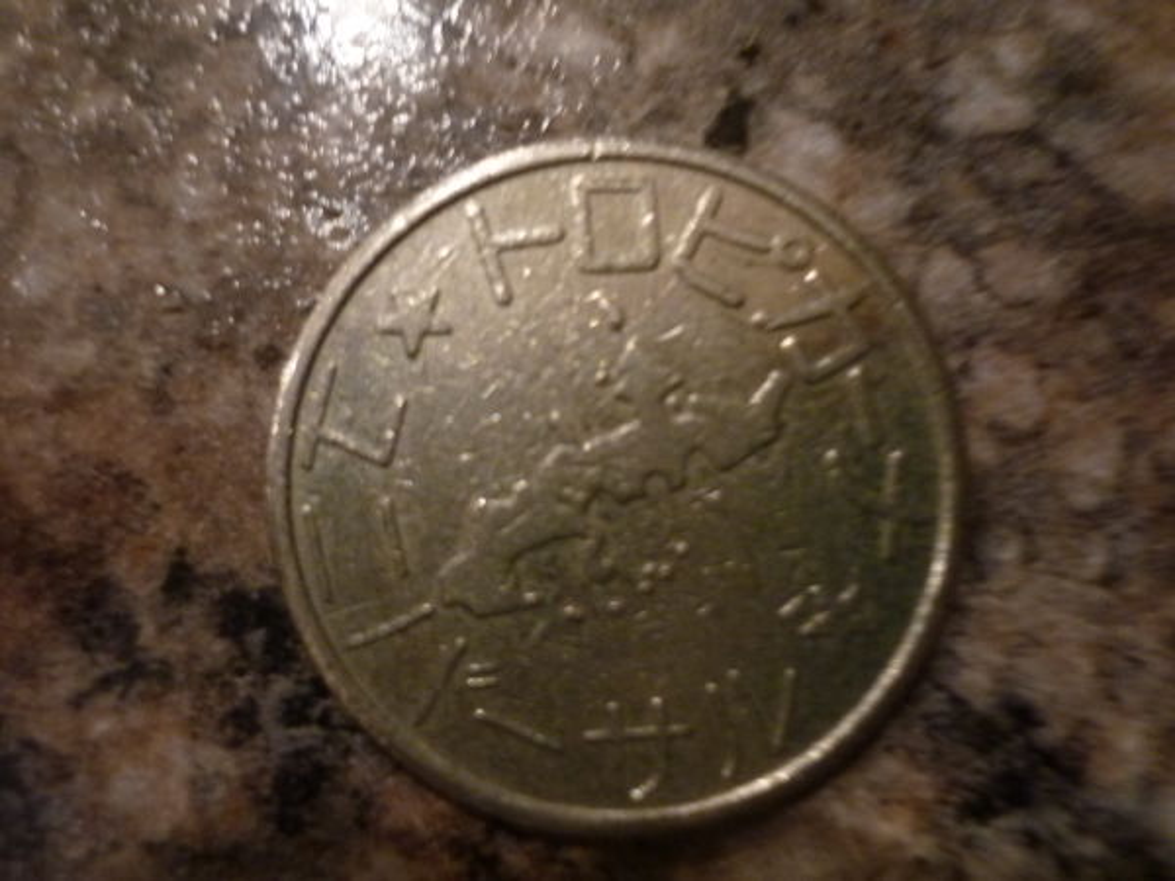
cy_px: 440
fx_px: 1120
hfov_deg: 55.4
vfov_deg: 42.9
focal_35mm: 33
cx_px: 588
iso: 400
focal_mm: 5.5
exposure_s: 1/8
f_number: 2.8
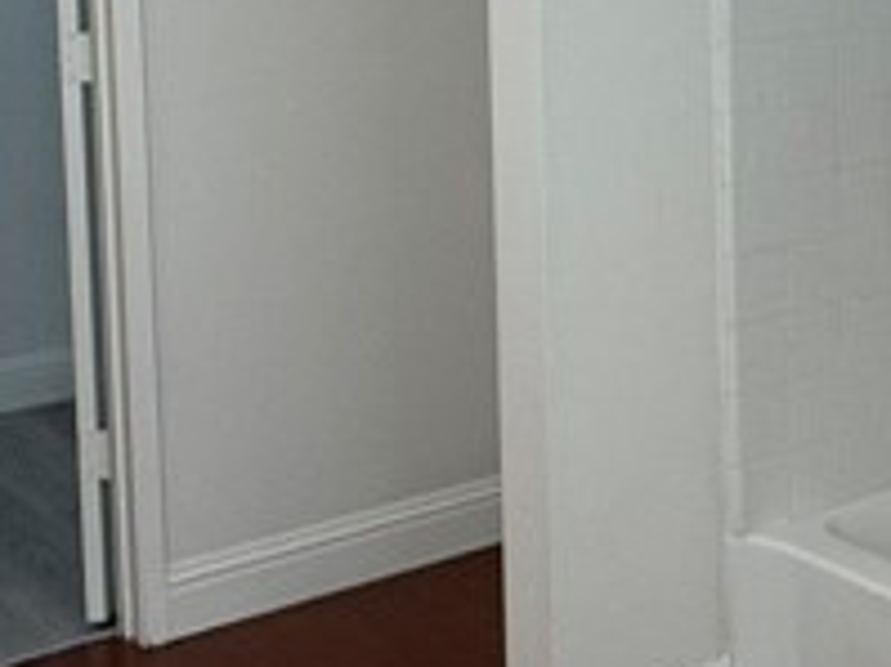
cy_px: 9
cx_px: 860
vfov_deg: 19.8
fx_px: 1852
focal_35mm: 72
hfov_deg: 25.9
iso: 100
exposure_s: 1/120
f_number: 2.2
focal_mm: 2.22
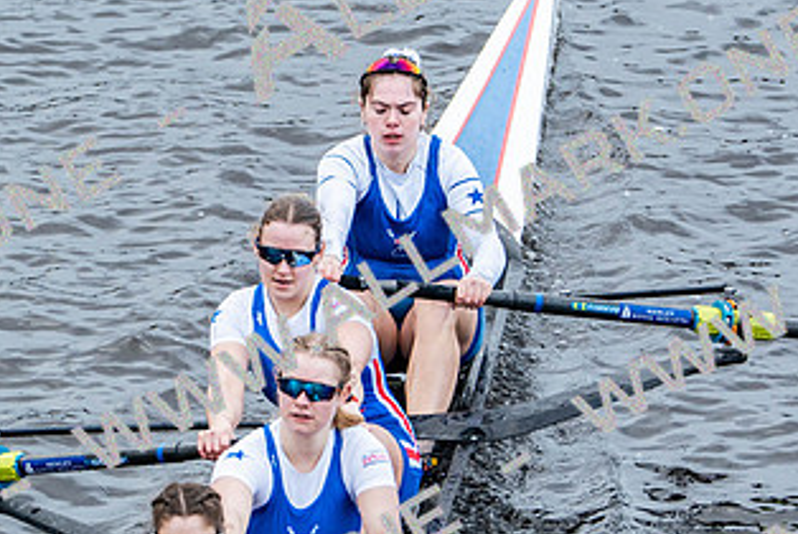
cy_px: 477
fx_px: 18659
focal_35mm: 841
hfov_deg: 2.5
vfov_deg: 1.6
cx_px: 386
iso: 1600
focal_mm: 456
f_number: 6.3
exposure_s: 1/1250
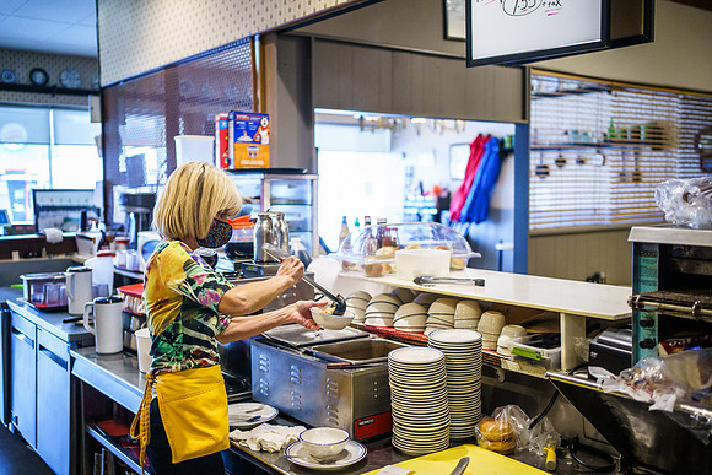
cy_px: 235
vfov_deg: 37.4
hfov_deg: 53.8
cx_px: 356
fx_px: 701
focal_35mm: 35
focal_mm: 35
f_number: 2
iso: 3200
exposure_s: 1/200
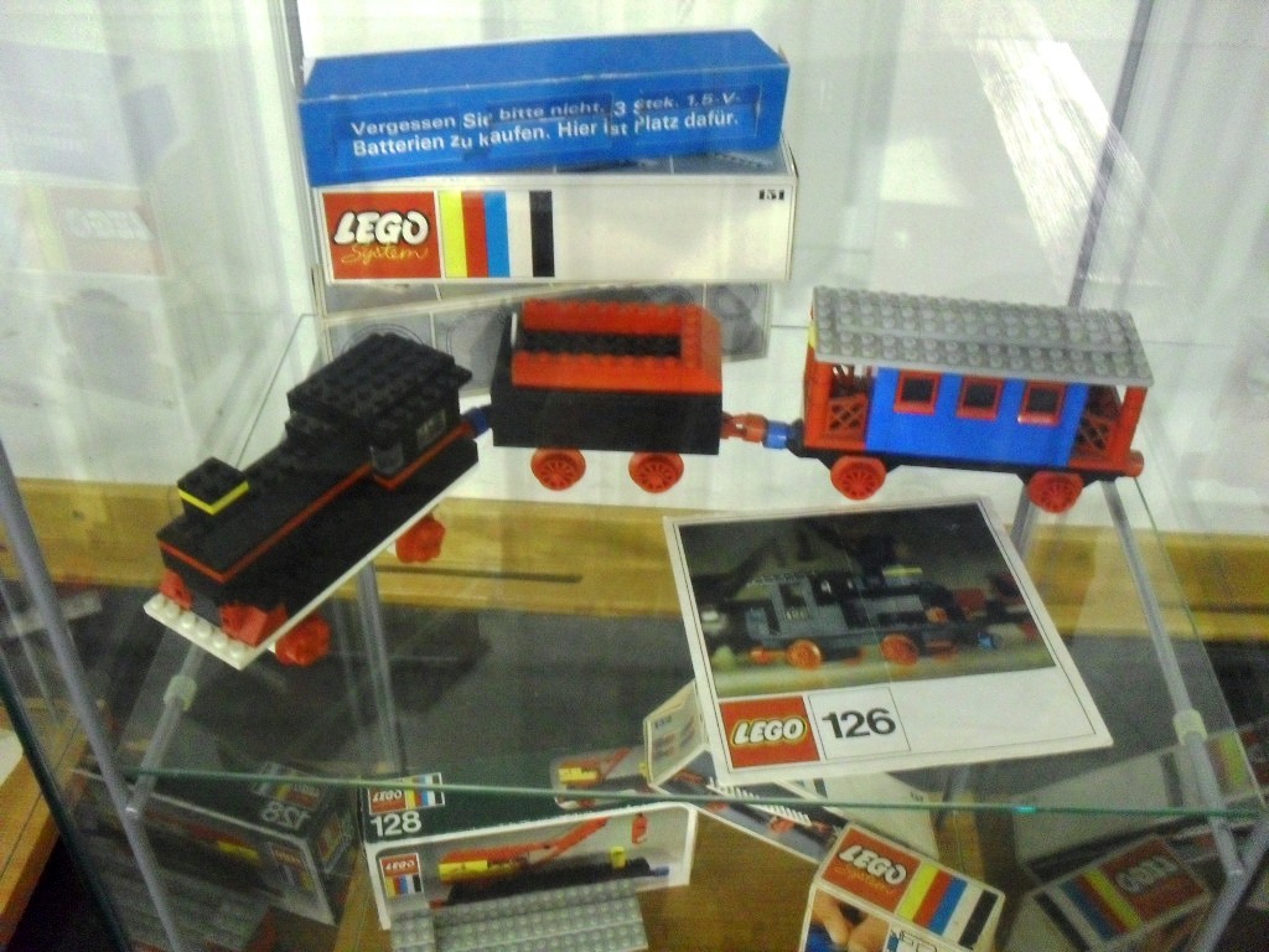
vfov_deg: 40.7
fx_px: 1283
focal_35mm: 35
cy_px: 476
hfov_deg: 52.6
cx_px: 634
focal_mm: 6.3
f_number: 3.2
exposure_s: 1/10
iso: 400
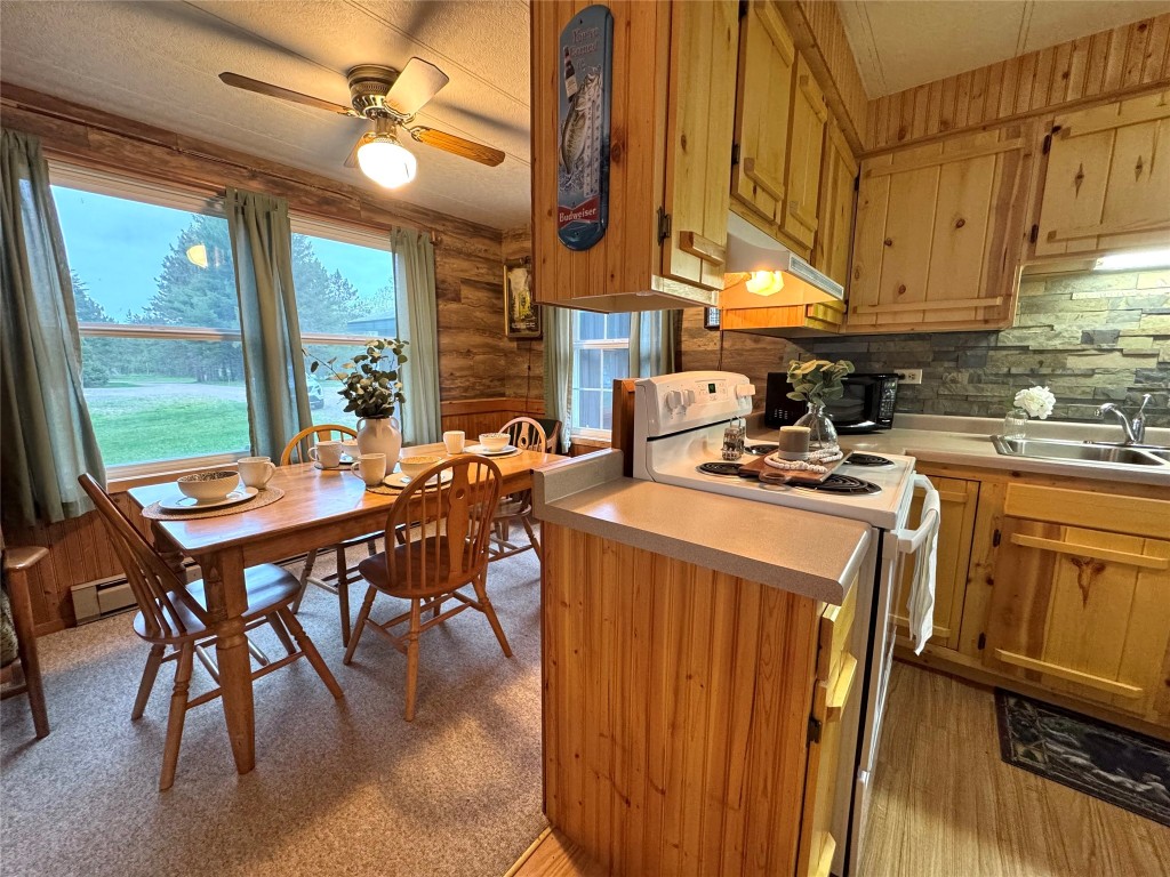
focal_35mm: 14
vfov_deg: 85.7
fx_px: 473
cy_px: 438
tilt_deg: -9.6
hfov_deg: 102.1
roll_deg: -0.8
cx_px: 585
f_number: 2.2
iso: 500
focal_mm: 2.22
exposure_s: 1/60
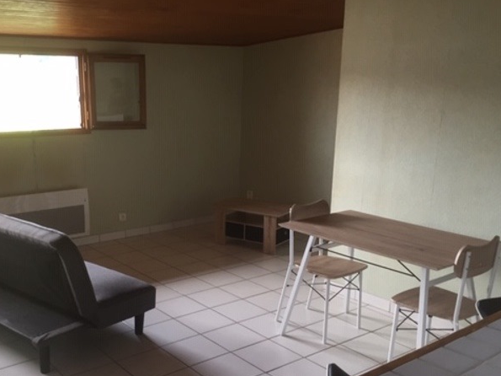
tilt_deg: -16.3
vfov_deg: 36.6
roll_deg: +0.1
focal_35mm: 39
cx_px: 198
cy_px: 235
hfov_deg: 47.6
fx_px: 564
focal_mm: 4.15
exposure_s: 1/33
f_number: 2.2
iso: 100
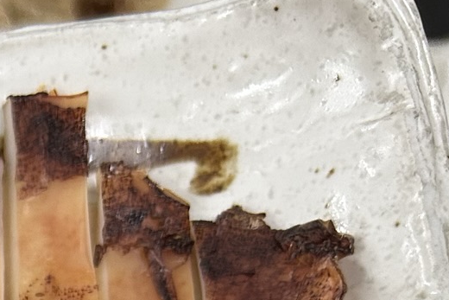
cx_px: -277
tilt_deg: -59.8
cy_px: 643
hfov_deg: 17.2
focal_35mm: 104
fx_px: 1297
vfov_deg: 11.5
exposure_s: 1/110
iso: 125
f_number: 1.5
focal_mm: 5.7
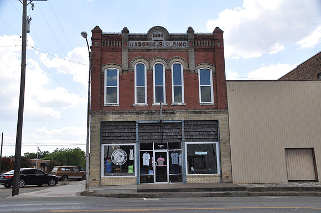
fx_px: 321
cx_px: 160
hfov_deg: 53.2
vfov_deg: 36.8
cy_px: 106
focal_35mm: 36
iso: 200
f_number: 8
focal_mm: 24
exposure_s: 1/250
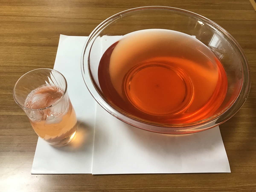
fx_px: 229
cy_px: 96
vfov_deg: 45.4
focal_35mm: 31
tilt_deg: -54.5
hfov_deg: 58.4
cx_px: 128
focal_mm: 3.3
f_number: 2.4
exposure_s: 1/30
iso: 64
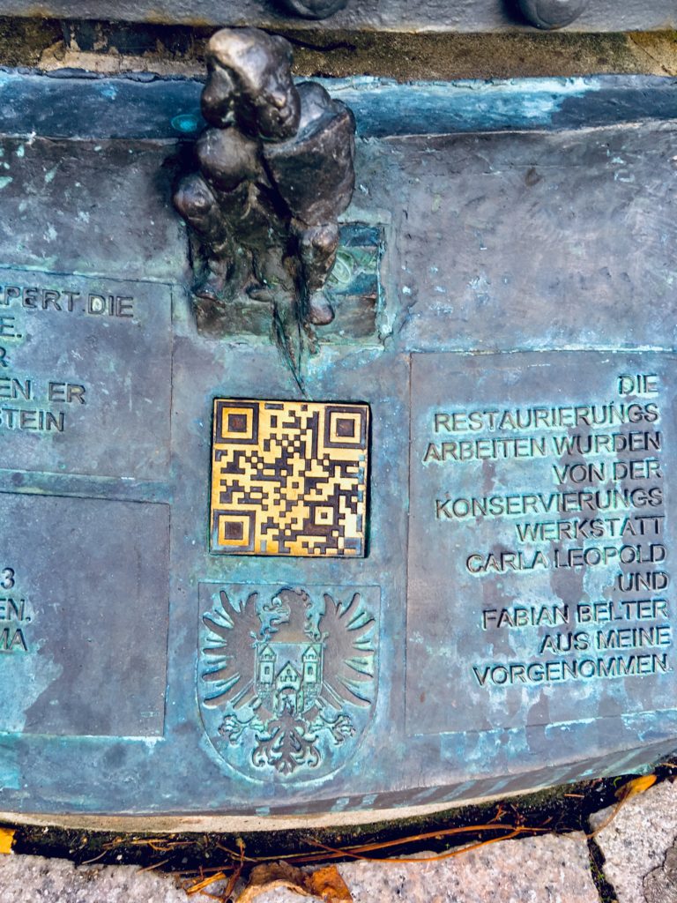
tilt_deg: -54.6
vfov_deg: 61.7
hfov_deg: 48.2
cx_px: 338
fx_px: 756
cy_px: 452
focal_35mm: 29
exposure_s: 1/109
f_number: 2.2
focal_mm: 4.15
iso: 25
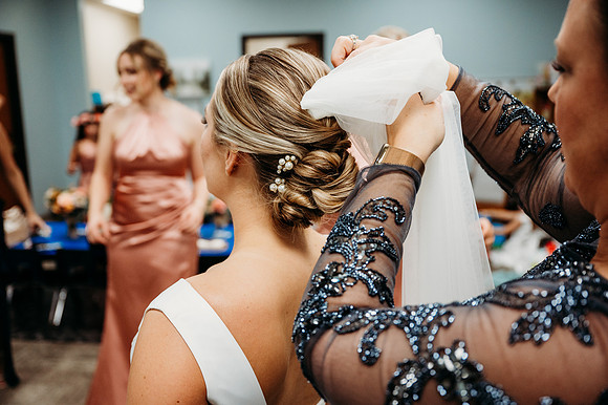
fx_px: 591
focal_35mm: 35
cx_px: 304
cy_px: 202
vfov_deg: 37.8
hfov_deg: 54.5
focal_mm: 35
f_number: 3.2
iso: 2000
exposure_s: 1/320
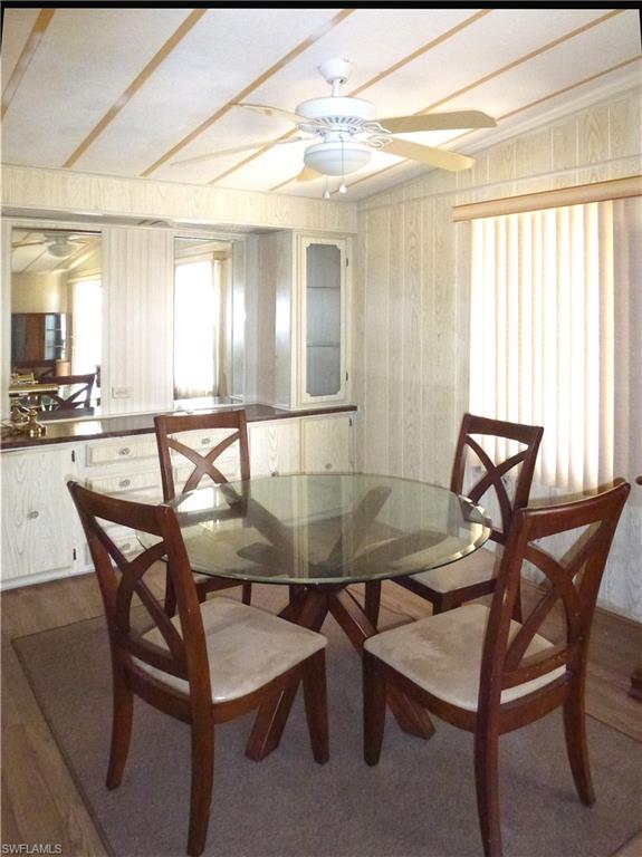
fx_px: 594
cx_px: 321
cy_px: 428
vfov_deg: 71.6
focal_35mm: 24
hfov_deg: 56.8
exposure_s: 1/125
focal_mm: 4.3
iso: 800
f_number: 3.3
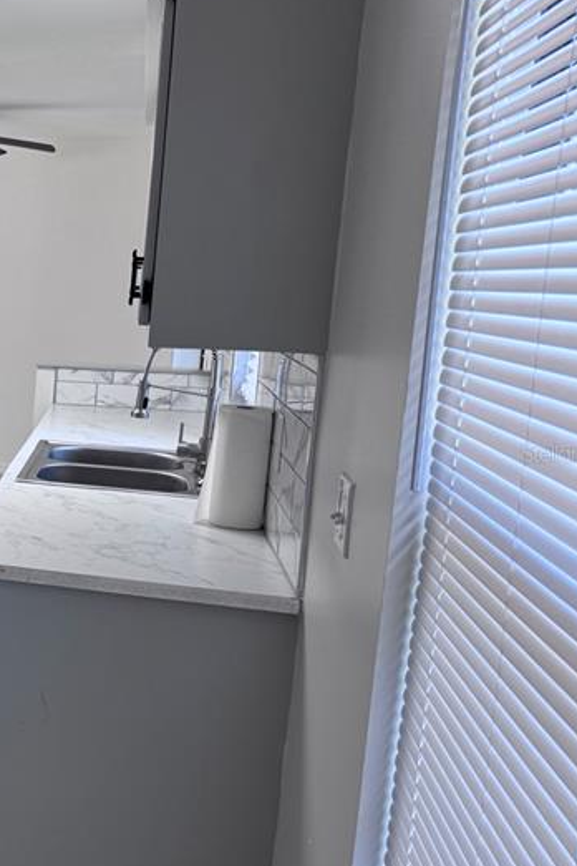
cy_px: 453
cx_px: -227
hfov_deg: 23.4
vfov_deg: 40.3
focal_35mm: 49
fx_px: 1178
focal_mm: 6.76
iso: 100
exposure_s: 1/120
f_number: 1.78
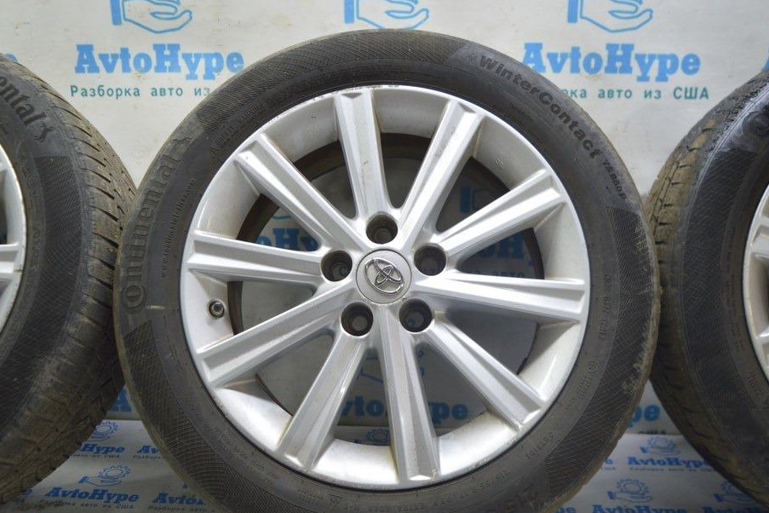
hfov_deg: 55.8
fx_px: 726
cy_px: 253
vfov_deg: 38.9
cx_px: 387
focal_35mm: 34
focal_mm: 20
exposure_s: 1/40
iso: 400
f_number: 3.5
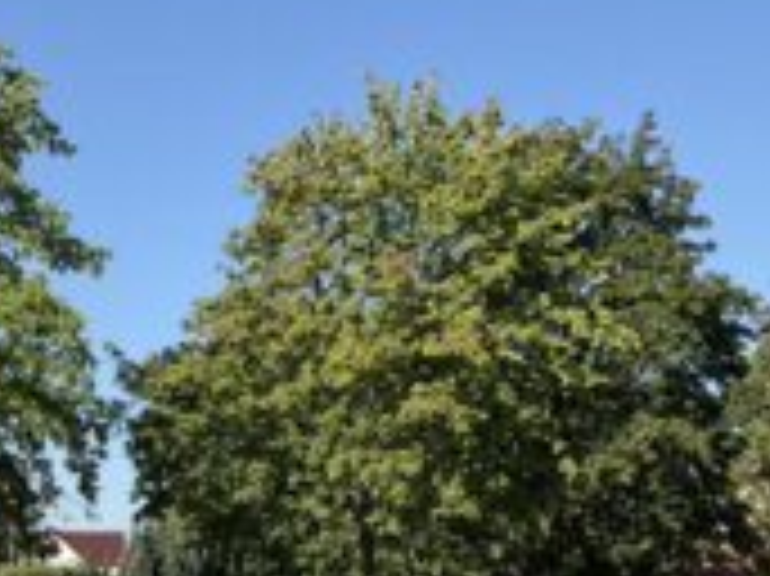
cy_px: 612
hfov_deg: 28.4
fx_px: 1512
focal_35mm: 68
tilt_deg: -1.5
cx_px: 257
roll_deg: -0.8
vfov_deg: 20.7
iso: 16
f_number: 1.8
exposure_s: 1/1250
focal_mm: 3
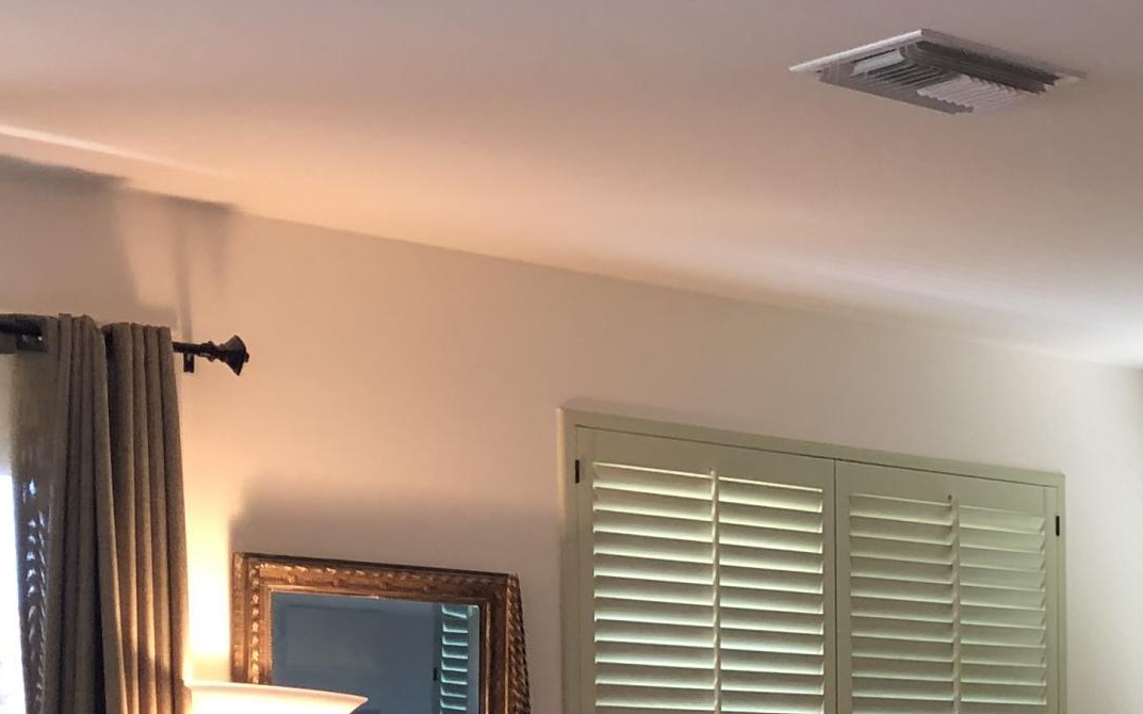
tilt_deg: -4.7
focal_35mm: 83
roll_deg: -1.9
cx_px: 1390
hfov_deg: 22.8
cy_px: 1017
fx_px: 2585
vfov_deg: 14.8
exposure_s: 1/17
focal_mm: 3.99
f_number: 1.8
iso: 40
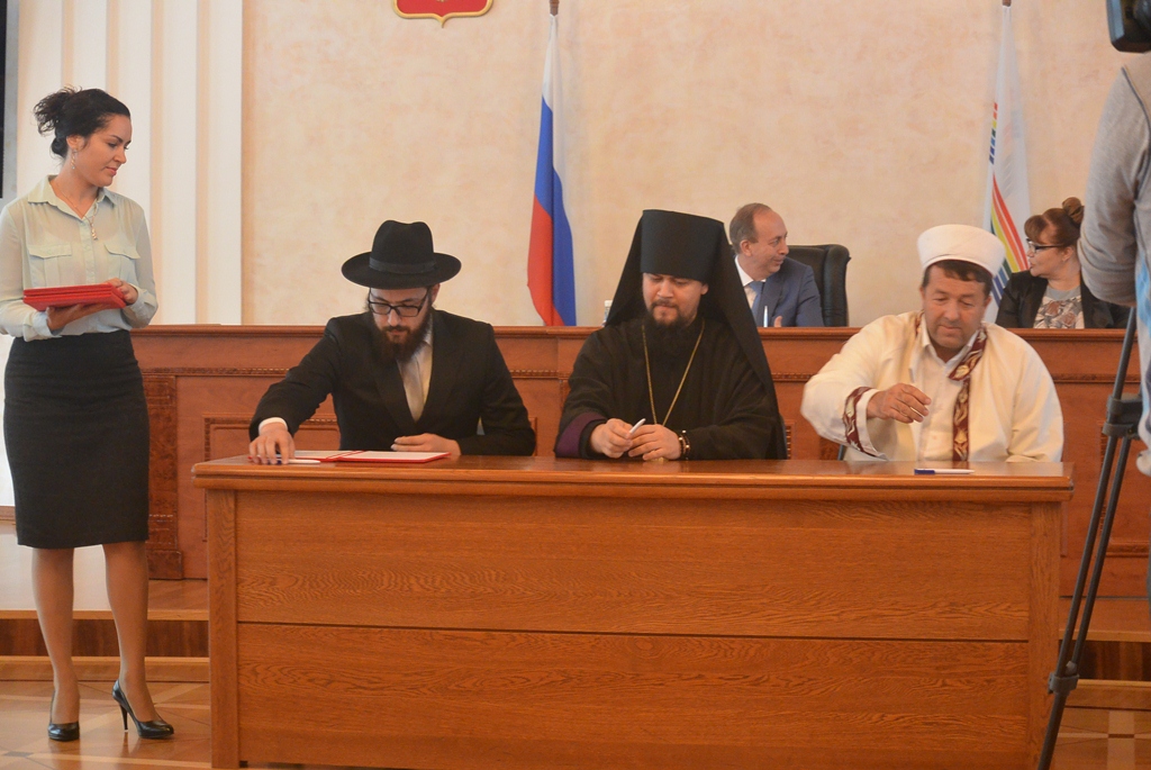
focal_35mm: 83
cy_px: 385
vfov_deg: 16.5
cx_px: 576
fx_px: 2656
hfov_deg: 24.4
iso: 800
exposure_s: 1/60
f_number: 3.8
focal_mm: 30.9
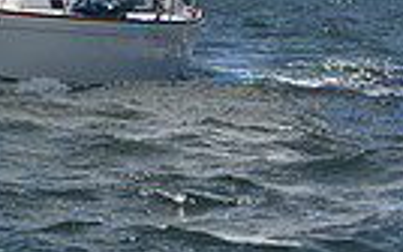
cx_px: 74
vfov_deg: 2.9
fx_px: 4848
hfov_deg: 4.8
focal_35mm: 441
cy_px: -552
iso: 320
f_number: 10
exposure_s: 1/1250
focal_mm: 100
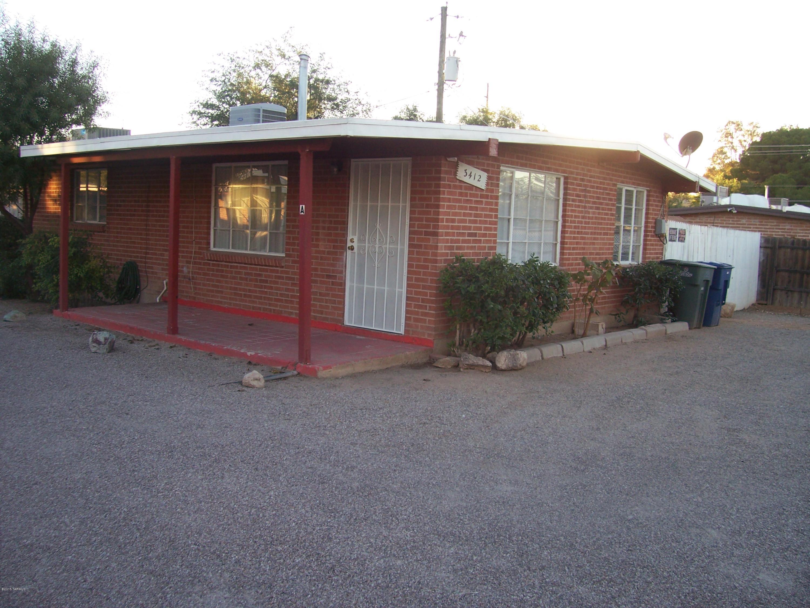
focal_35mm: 34
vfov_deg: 41.8
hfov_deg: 53.9
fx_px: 796
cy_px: 304
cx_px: 405
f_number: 2.7
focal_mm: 5.6
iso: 80
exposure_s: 1/160
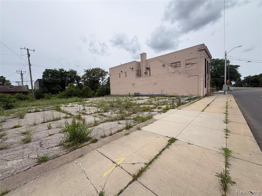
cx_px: 131
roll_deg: +4.3
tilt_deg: -2.3
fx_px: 106
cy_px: 98
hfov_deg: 102.1
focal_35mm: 14
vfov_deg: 85.7
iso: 40
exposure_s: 1/993
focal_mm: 2.22
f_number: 2.2
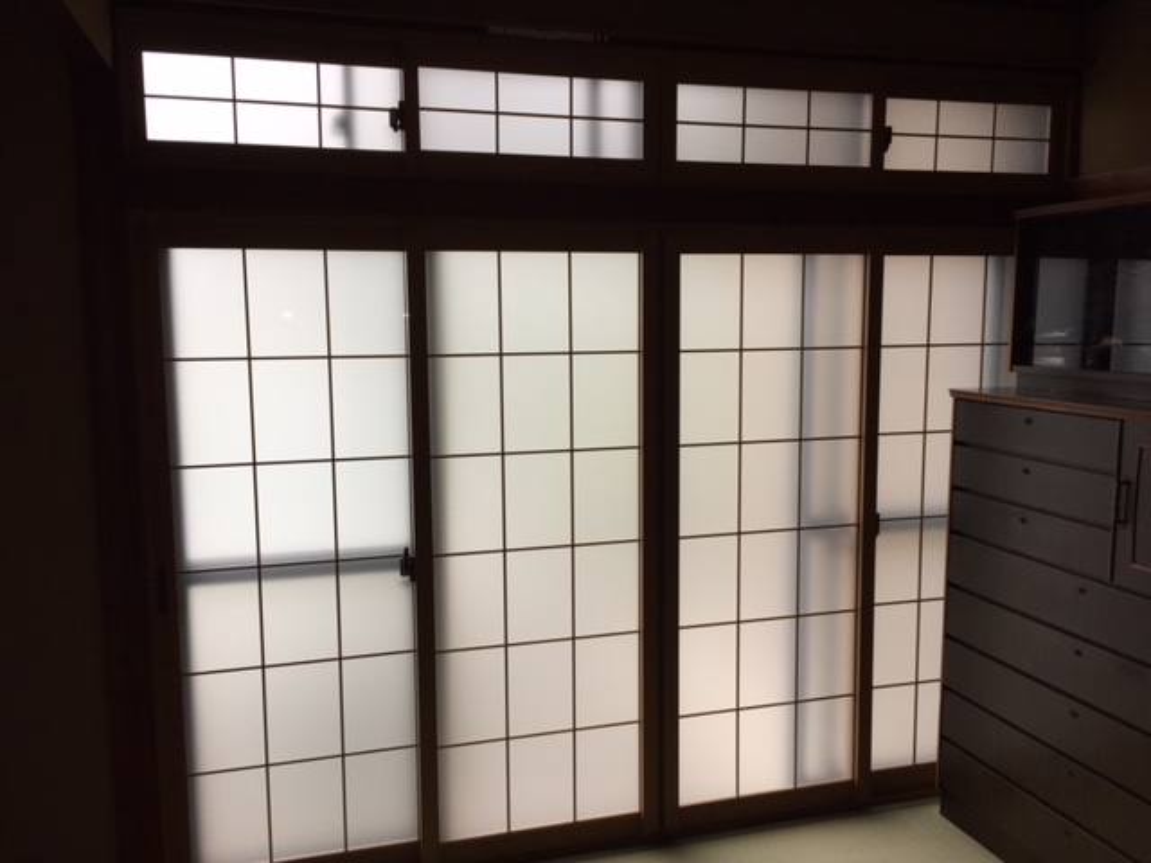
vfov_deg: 48.2
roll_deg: -0.9
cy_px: 432
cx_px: 576
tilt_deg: -7.3
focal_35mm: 29
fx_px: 964
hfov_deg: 61.7
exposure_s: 1/241
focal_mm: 4.15
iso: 32
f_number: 2.2
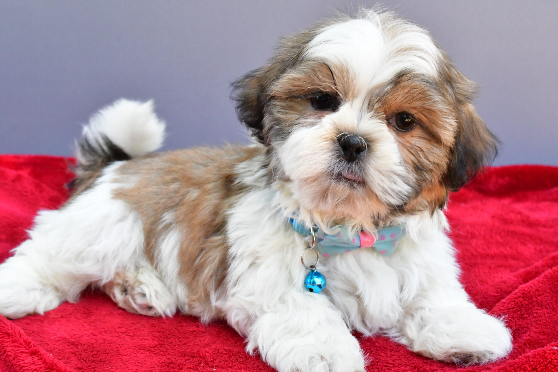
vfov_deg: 31.9
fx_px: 651
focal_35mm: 42
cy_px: 186
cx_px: 279
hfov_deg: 46.4
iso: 5000
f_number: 11
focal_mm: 28
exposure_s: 1/400
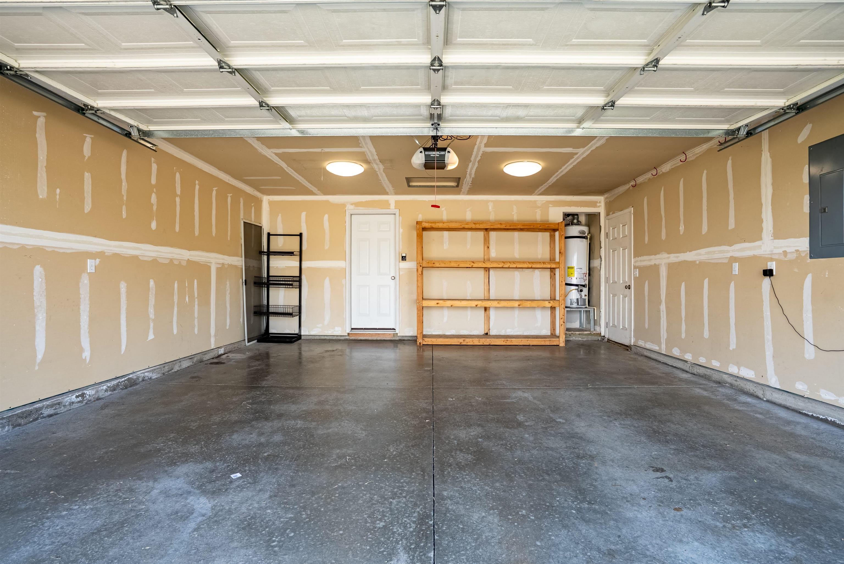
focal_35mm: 16
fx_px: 375
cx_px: 422
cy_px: 282
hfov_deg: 96.7
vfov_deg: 73.8
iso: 400
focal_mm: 16
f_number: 8
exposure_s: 1/1600
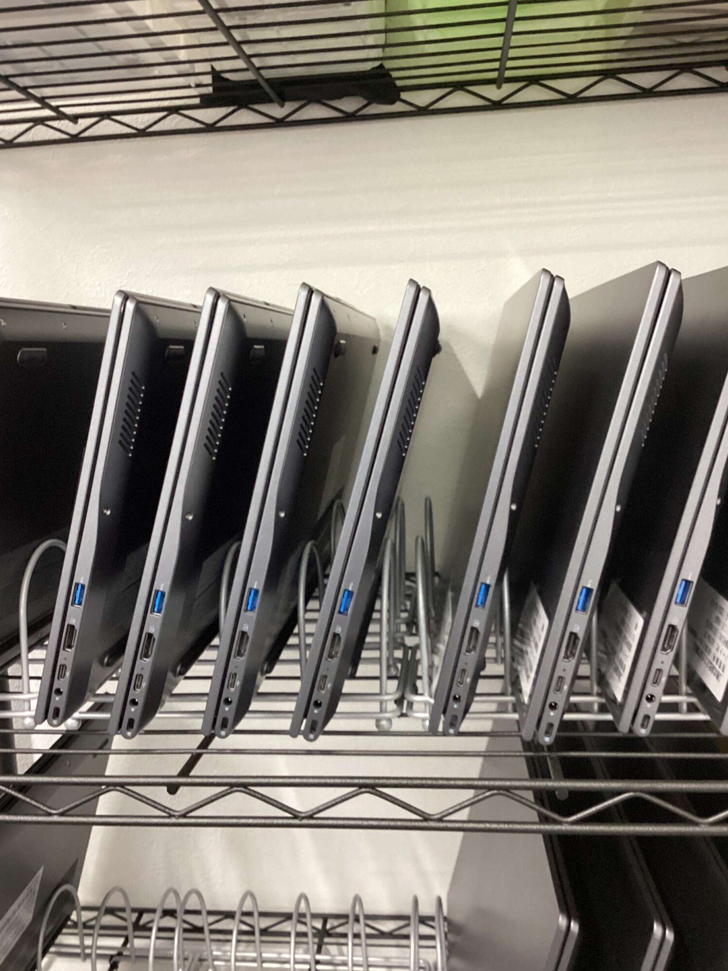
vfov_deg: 56.8
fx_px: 897
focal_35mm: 32
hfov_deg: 44.2
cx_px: 355
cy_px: 477
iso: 320
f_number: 2.4
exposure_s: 1/40
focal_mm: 3.3
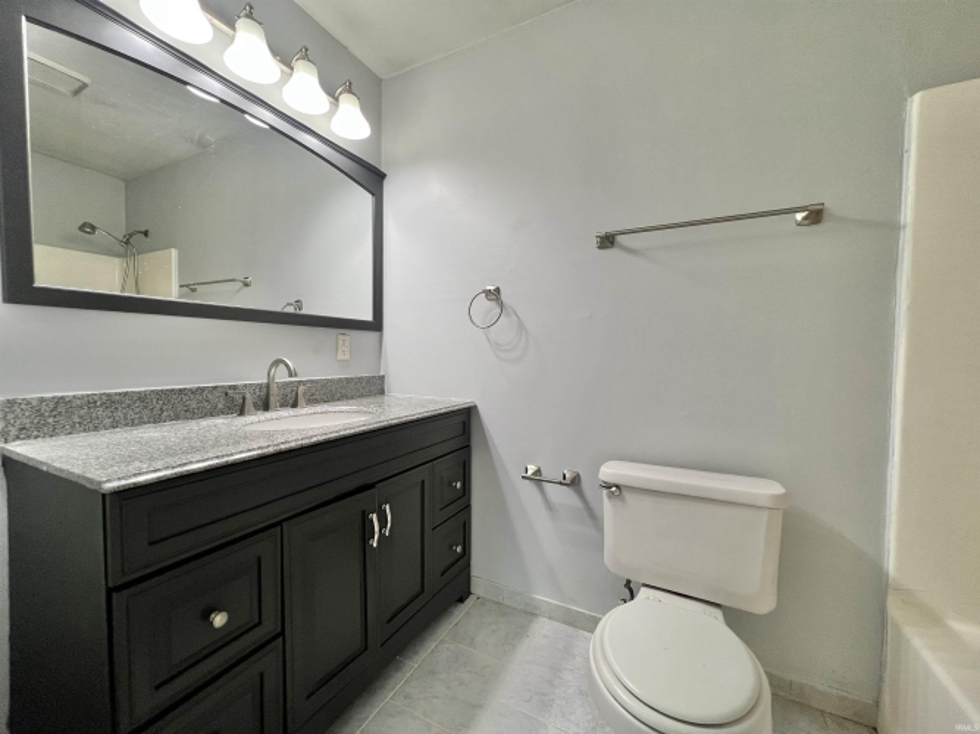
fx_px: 368
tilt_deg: -2.3
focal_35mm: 13
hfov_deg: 106.2
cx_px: 490
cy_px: 367
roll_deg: -1.0
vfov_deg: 89.9
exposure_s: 1/120
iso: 125
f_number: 1.8
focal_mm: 1.57
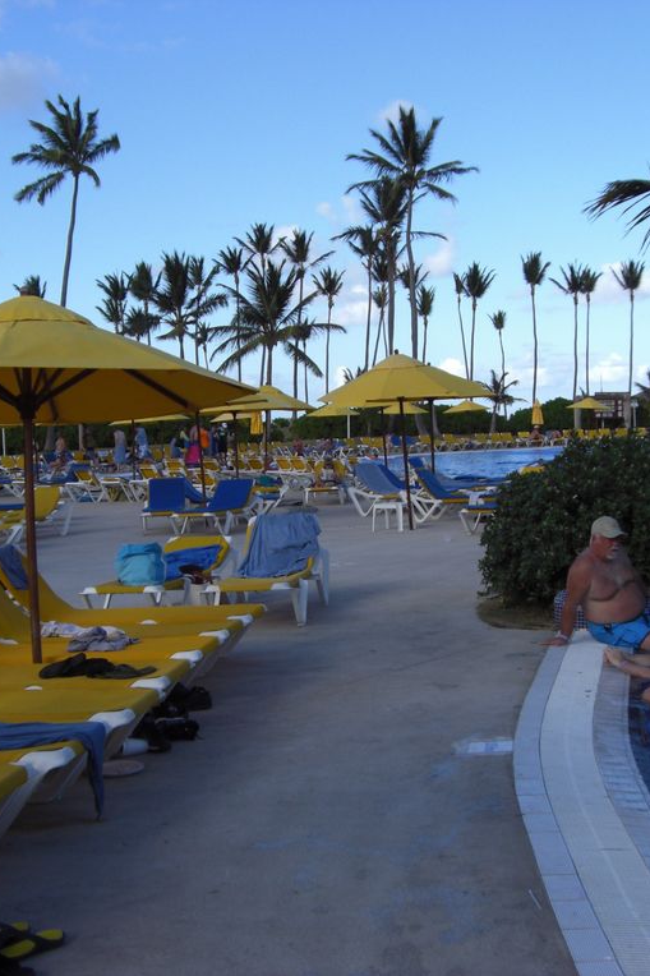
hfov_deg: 25.5
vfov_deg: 37.5
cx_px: 349
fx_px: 1436
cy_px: 488
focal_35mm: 53
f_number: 2.7
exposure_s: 1/800
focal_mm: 6.2
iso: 64
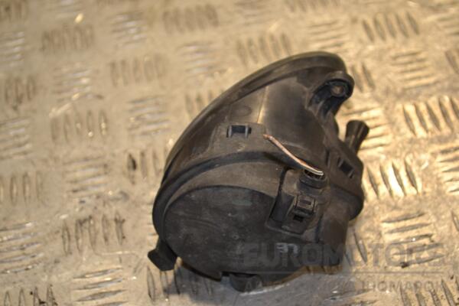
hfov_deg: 27.0
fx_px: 956
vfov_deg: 18.2
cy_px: 153
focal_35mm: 75
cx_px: 230
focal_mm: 50
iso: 400
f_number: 5.6
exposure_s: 1/80
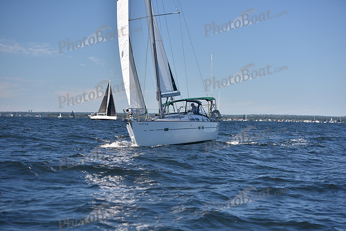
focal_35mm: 90
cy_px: 116
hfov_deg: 22.6
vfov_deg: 15.2
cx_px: 173
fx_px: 865
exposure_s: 1/1000
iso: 200
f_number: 4
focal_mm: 90
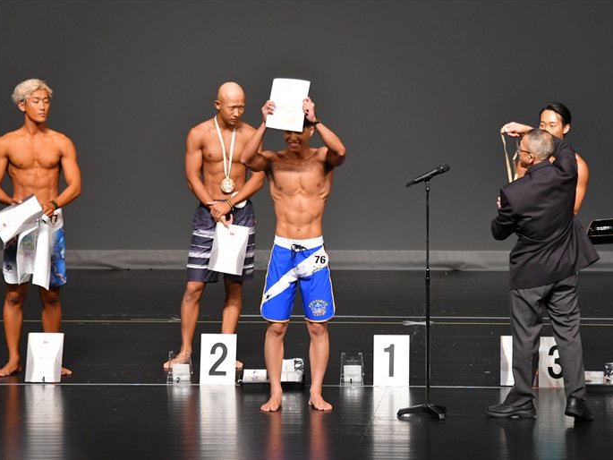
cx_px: 341
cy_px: 230
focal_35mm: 310
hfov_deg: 6.4
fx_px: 5491
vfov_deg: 4.8
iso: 2500
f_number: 5.6
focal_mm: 190
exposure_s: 1/400
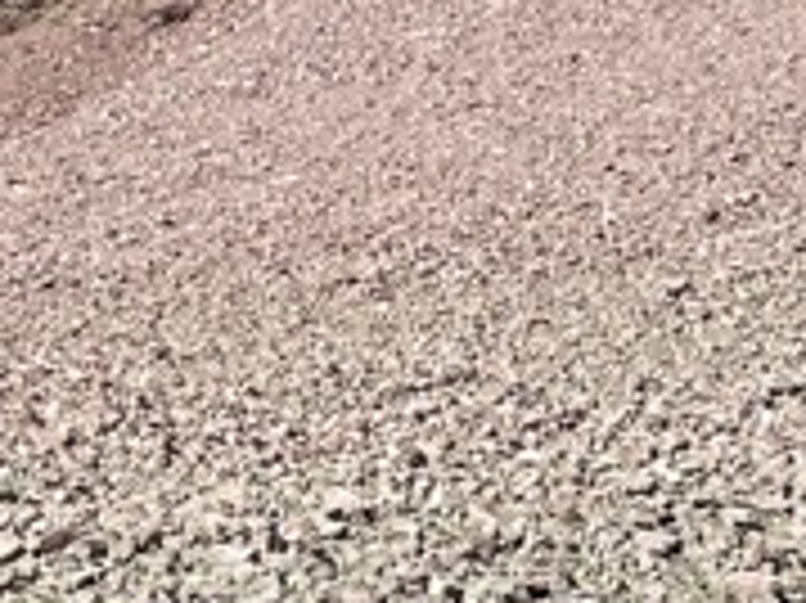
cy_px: 950
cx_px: -365
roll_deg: +0.3
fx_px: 3467
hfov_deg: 12.7
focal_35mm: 149
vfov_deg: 9.6
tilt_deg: -7.9
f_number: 1.6
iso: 50
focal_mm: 5.1
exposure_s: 1/3788
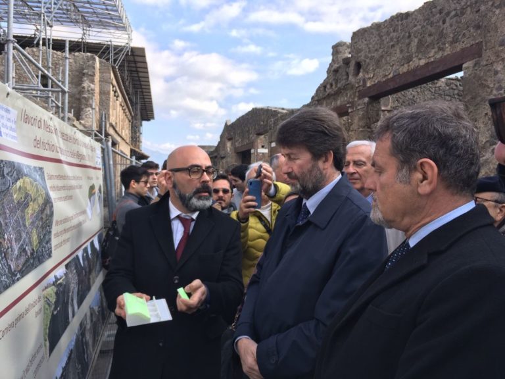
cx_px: 252
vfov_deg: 48.2
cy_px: 190
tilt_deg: -2.3
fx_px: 423
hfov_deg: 61.7
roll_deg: -0.5
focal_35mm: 29
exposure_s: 1/496
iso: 25
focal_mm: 4.15
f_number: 2.2
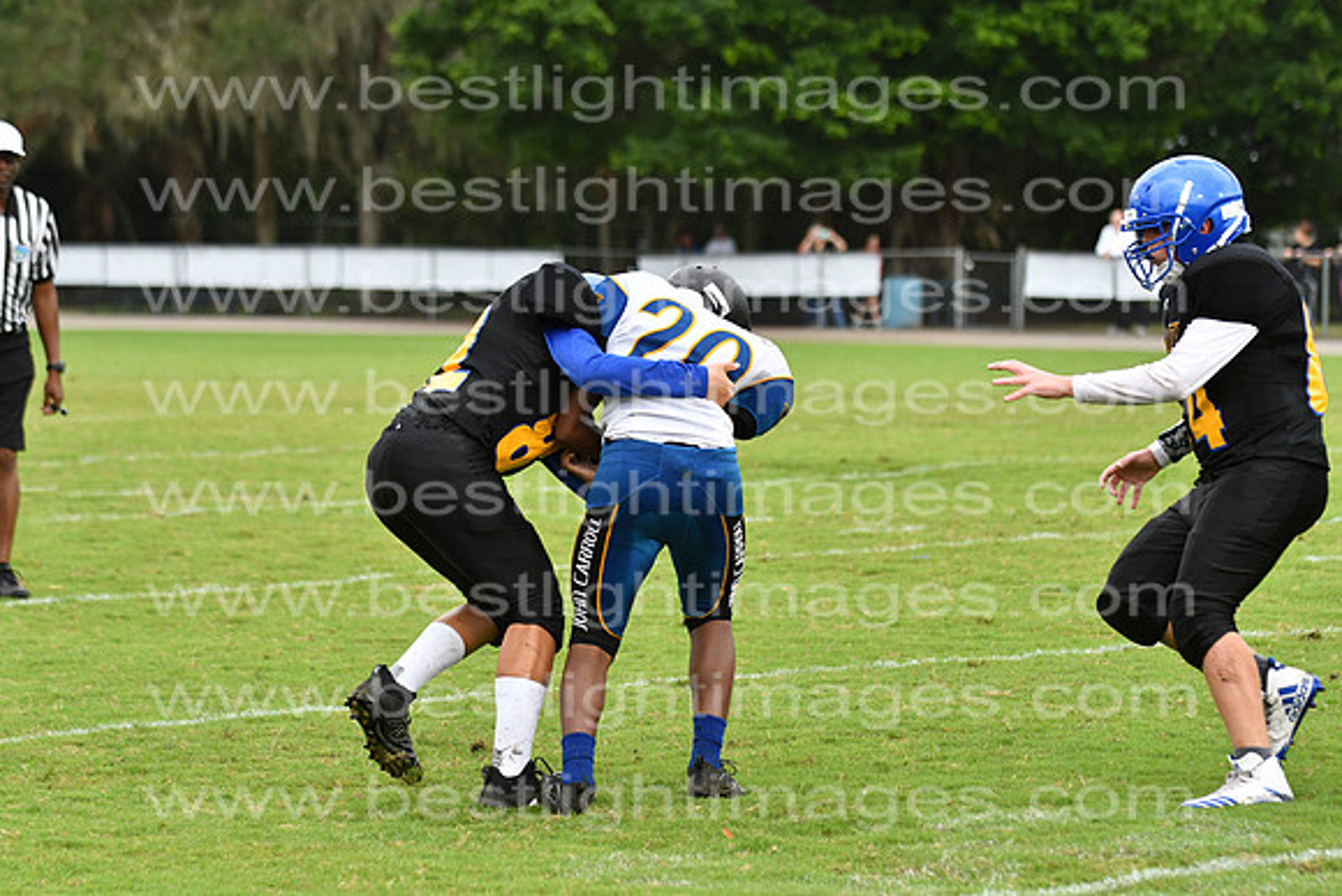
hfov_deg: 9.8
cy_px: 448
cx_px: 671
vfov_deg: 6.5
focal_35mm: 210
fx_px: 7830
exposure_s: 1/2000
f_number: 3.5
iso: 800
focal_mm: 140
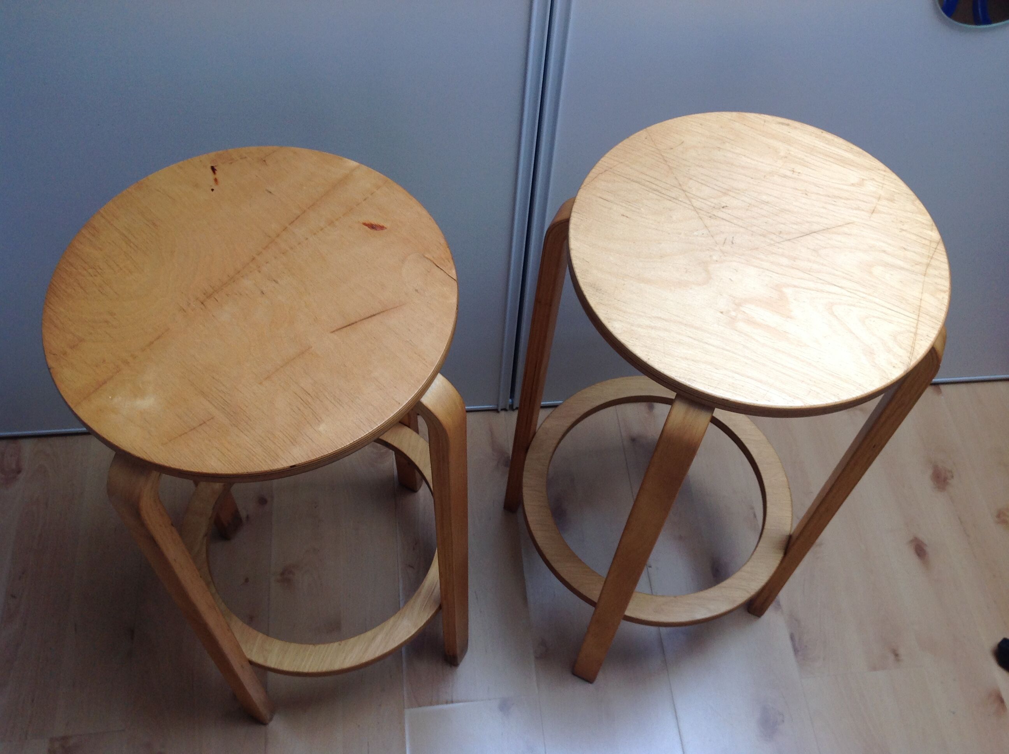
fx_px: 1019
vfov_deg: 40.6
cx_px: 504
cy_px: 377
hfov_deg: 52.7
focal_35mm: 35
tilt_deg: -57.8
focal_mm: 4.28
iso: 50
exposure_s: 1/147
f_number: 2.4
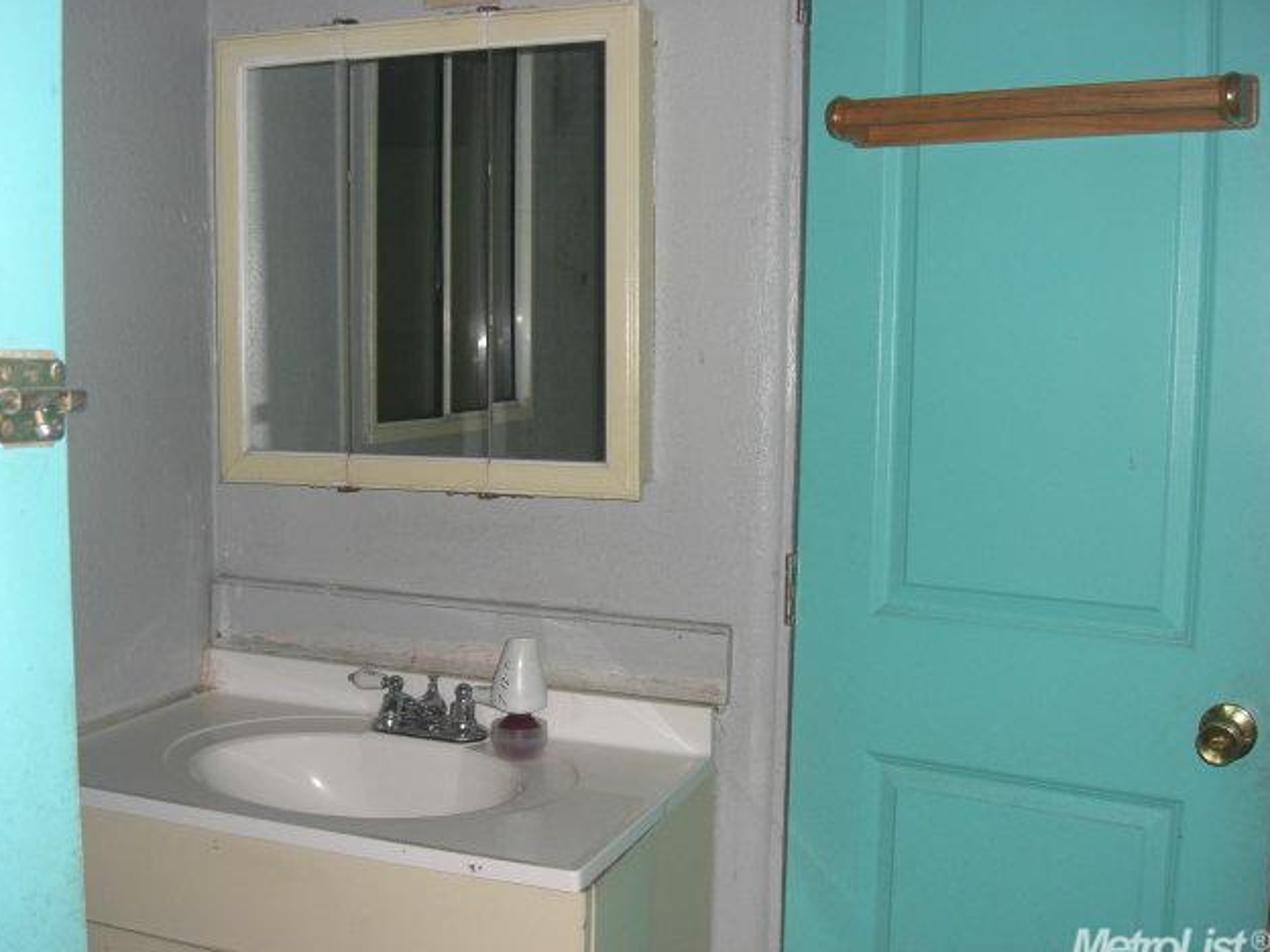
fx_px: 1431
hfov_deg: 47.9
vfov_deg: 36.8
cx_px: 623
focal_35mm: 39
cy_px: 480
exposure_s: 1/60
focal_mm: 7.9
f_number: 2.8
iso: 200
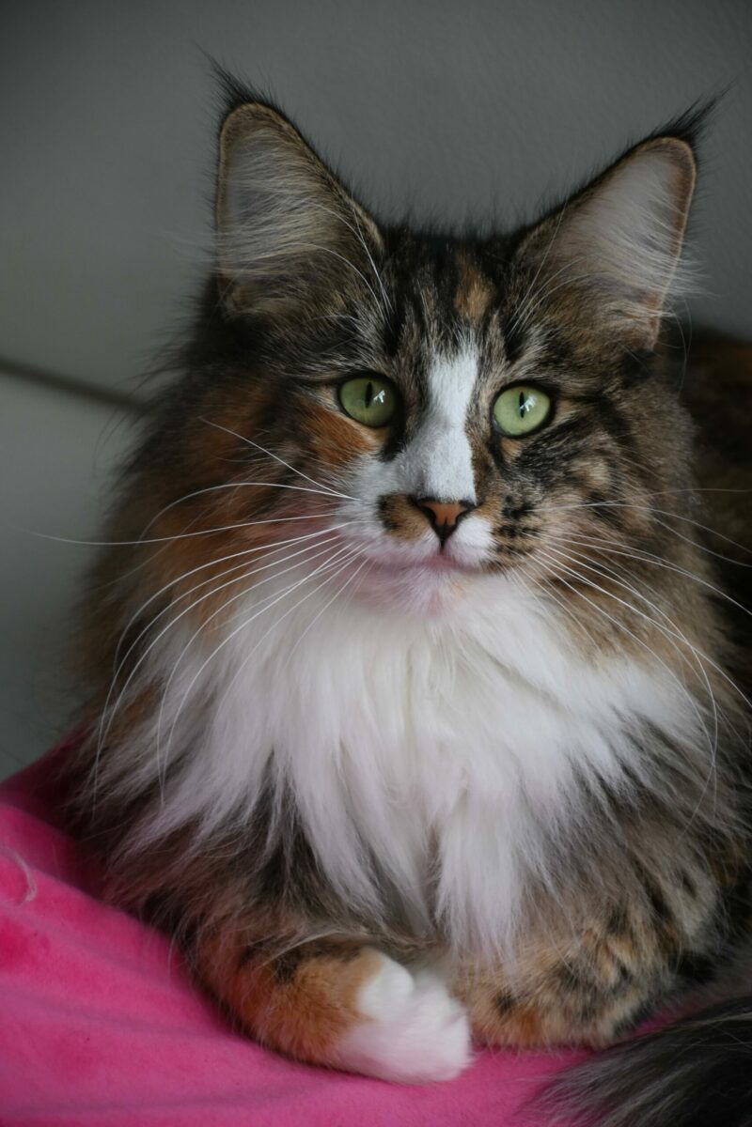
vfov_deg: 9.8
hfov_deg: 6.5
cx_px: 376
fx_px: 6579
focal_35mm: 210
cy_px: 564
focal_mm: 140
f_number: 5.6
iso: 640
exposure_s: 1/250
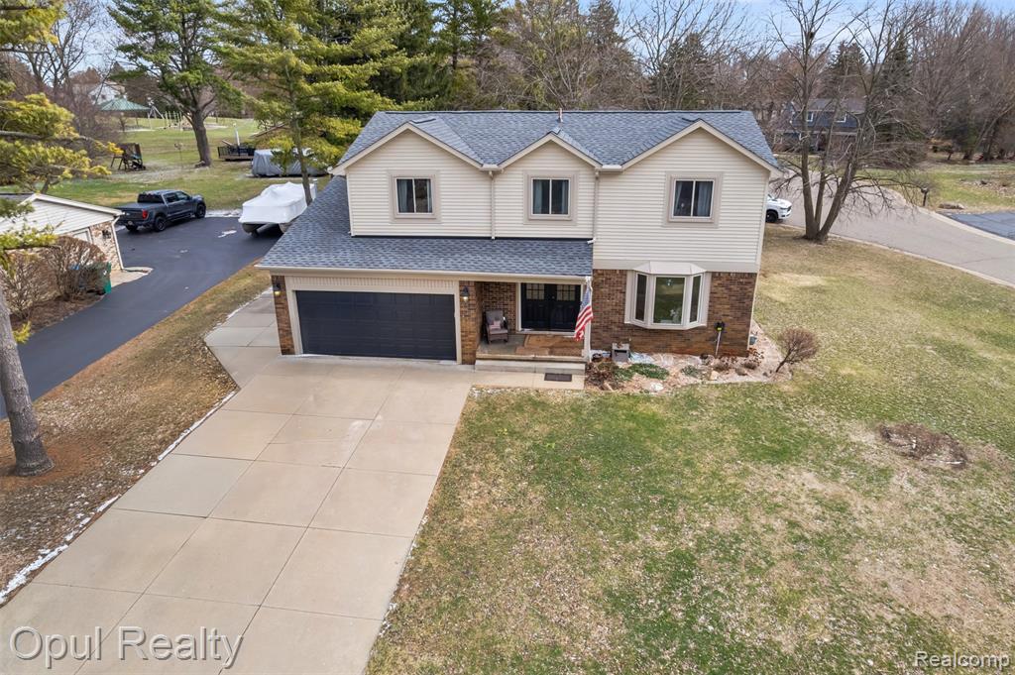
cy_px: 338
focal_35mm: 22
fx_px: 620
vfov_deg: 57.1
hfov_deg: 78.6
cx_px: 508
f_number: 2.8
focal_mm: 8.38
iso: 100
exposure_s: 1/80
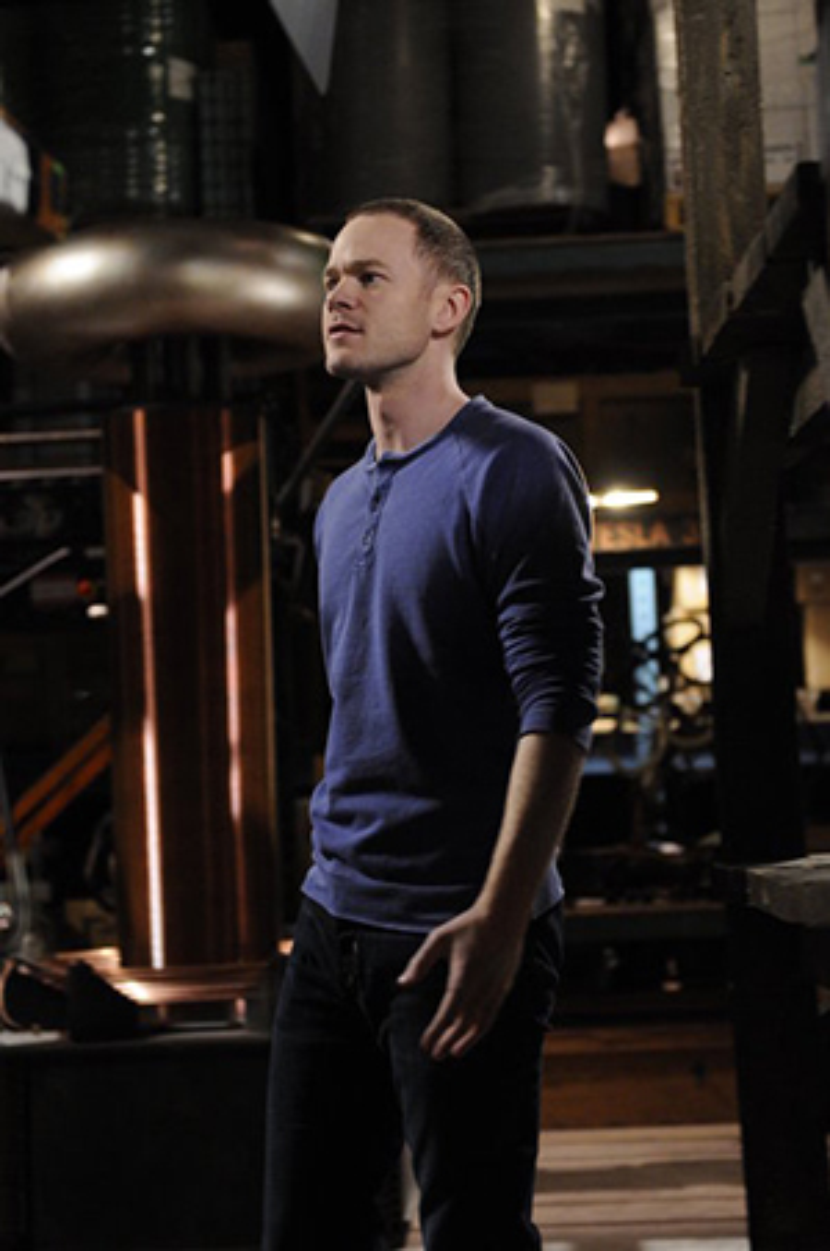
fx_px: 2497
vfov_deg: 28.1
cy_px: 626
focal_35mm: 72
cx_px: 415
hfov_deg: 18.9
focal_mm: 48
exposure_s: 1/60
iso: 1600
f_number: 2.8
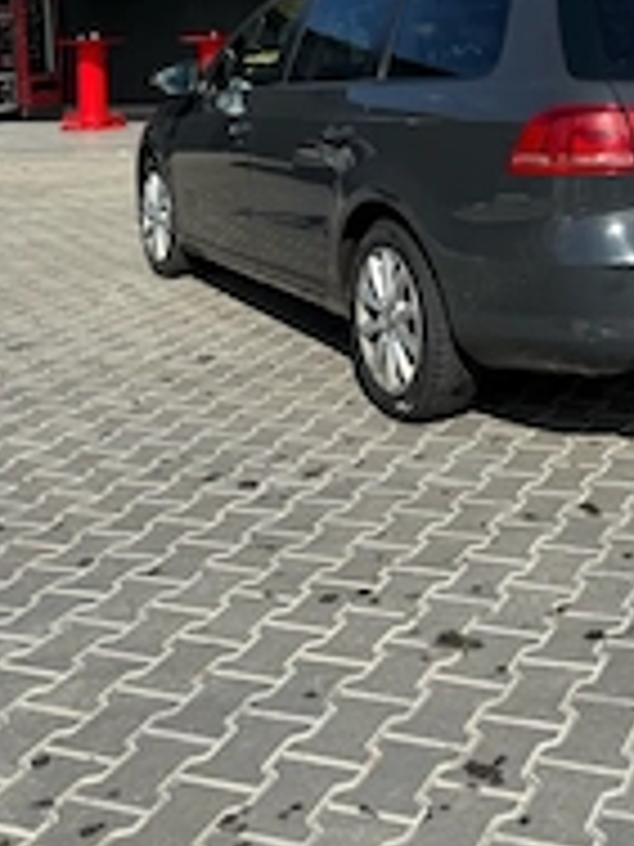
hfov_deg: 27.9
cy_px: 22
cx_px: 522
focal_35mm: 51
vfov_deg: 34.5
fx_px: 1245
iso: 80
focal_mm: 6.76
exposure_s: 1/3953
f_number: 1.78
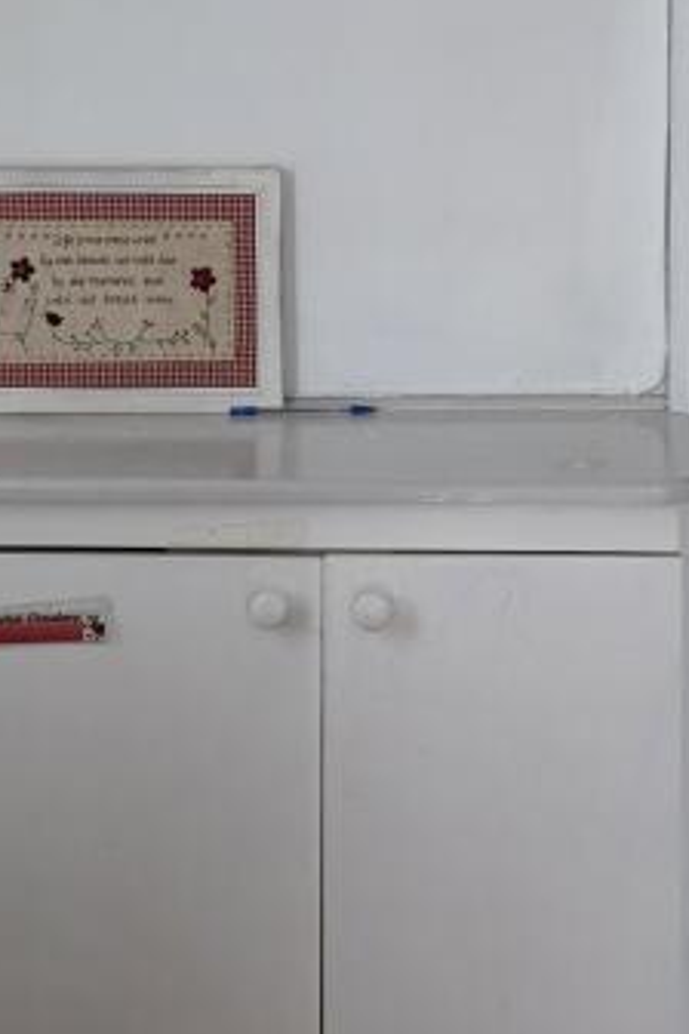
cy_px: 222
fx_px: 2096
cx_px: 517
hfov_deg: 18.6
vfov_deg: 27.2
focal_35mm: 73
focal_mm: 6.3
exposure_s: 1/100
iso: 1250
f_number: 1.7
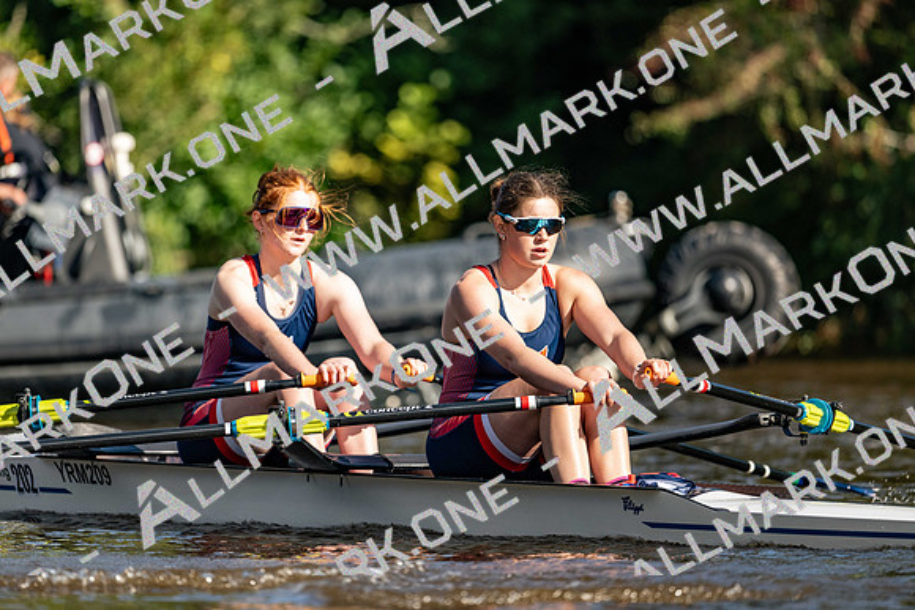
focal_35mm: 400
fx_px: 10169
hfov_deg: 5.2
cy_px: 305
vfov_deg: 3.4
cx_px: 458
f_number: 4.5
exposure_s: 1/3200
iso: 500
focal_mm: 400
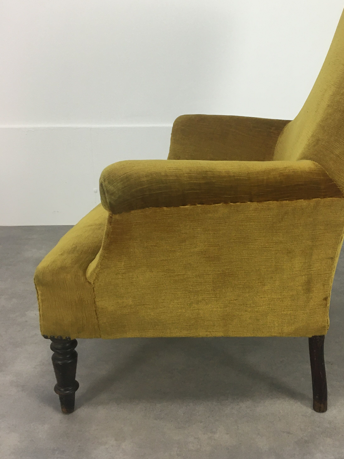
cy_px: 188
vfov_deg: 46.6
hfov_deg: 35.5
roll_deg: -0.4
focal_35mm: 40
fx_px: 530
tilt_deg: -13.8
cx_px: 235
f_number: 2.2
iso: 50
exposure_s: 1/33
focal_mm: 4.15
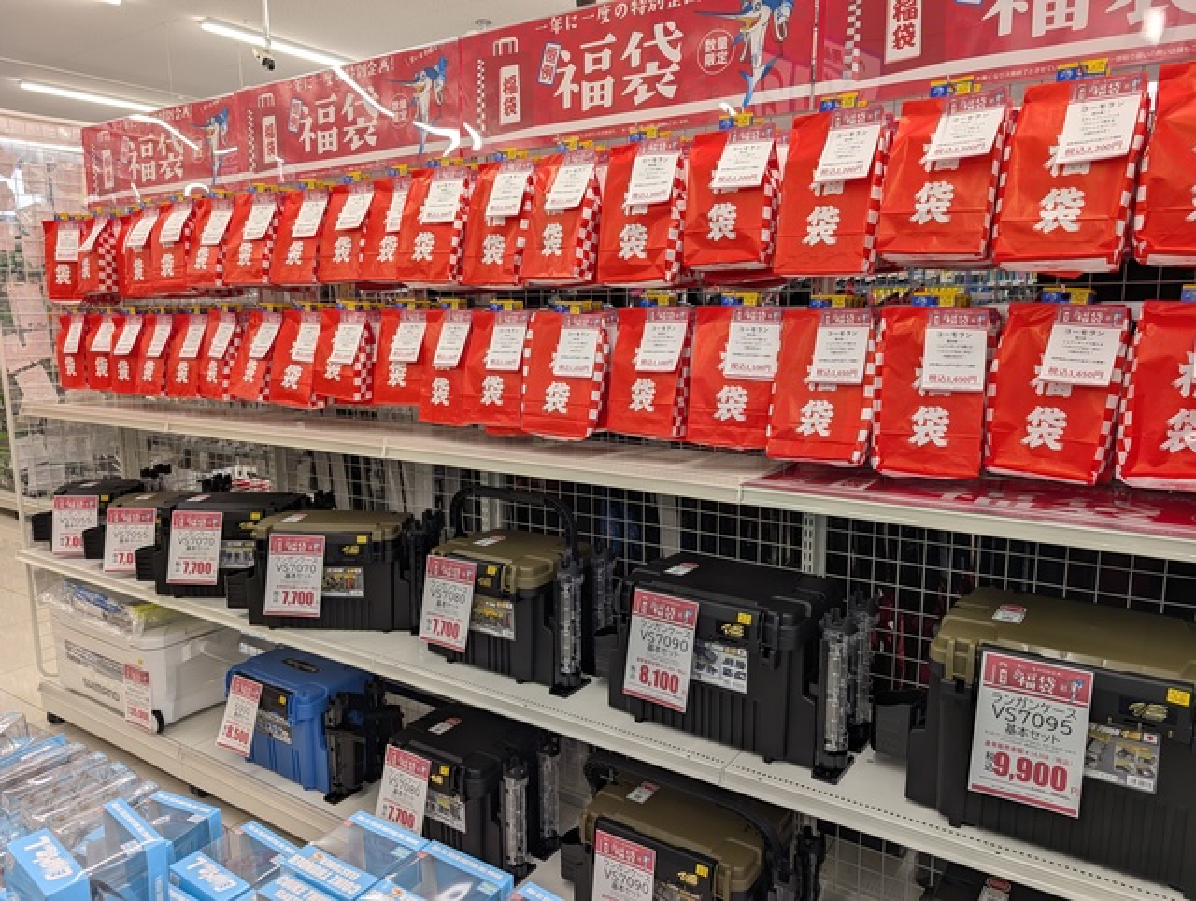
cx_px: 598
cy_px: 450
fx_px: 830
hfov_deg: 71.5
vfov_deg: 56.9
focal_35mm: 24
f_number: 1.68
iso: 24
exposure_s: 1/63.4
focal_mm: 6.9
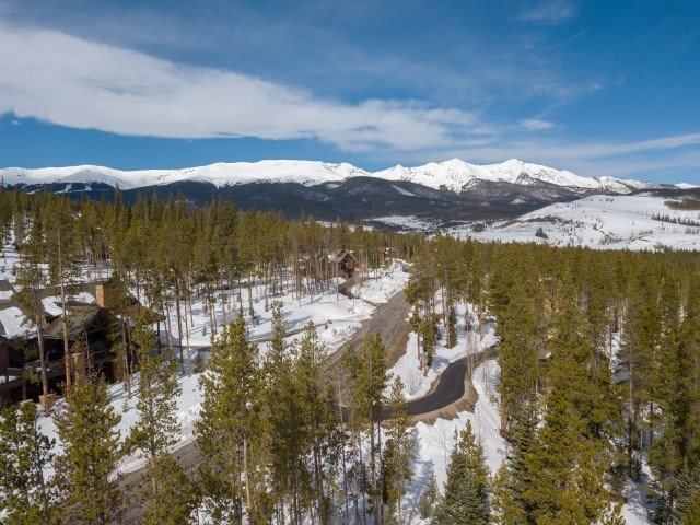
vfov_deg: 53.1
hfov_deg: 67.3
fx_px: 526
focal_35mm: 26
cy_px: 262
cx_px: 350
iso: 200
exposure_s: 1/5000
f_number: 2.2
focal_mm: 4.73
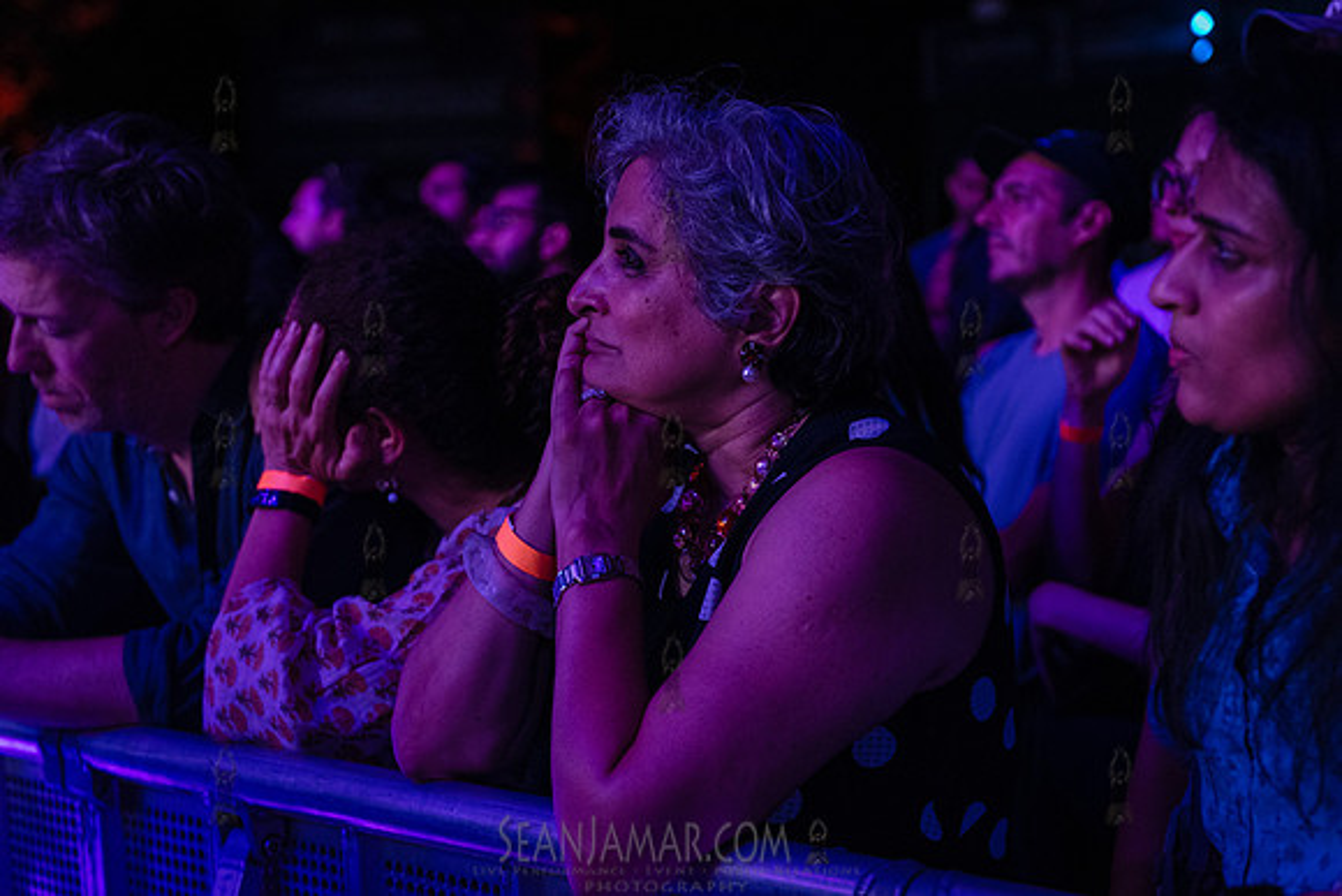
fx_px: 2610
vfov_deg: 19.5
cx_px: 671
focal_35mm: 70
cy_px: 448
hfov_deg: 28.8
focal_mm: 70
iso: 5000
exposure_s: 1/200
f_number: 4
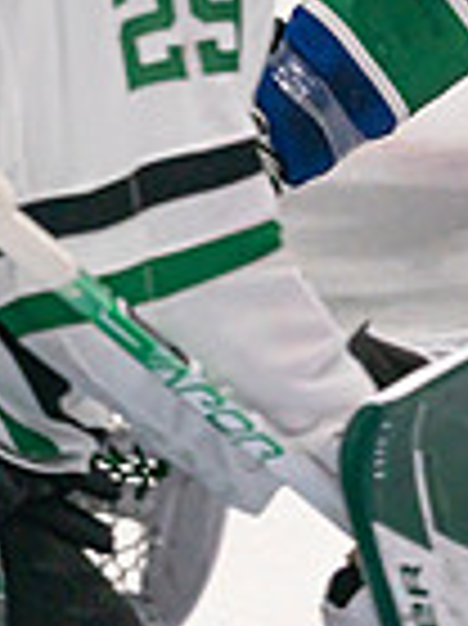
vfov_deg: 0.7
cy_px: -373
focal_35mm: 2861
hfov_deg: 0.5
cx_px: 458
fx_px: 51653
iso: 4000
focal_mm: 600
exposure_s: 1/3200
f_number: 4
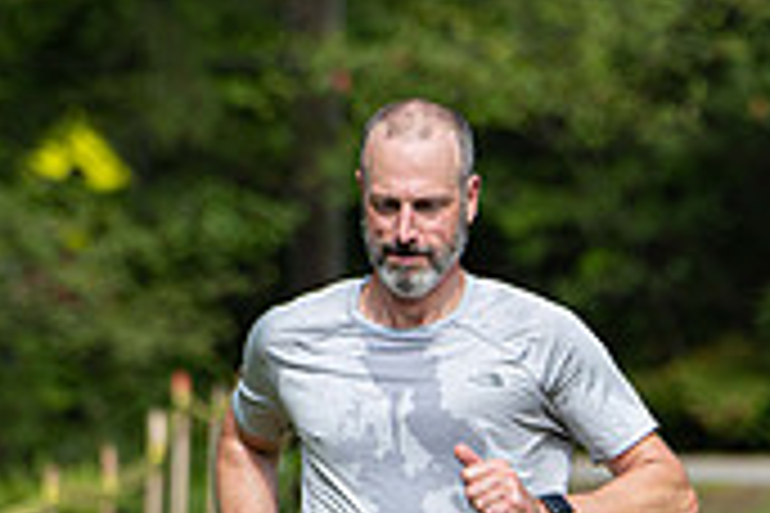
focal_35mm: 678
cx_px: 860
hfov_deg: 3.0
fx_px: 14501
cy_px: 686
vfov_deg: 2.0
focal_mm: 200
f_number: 5
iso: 200
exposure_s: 1/1000
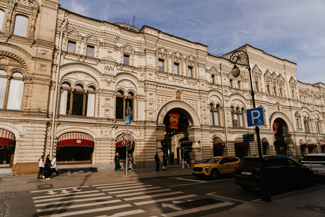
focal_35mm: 24
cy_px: 108
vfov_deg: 53.1
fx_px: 217
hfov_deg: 73.7
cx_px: 162
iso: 100
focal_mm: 24
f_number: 4
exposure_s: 1/500
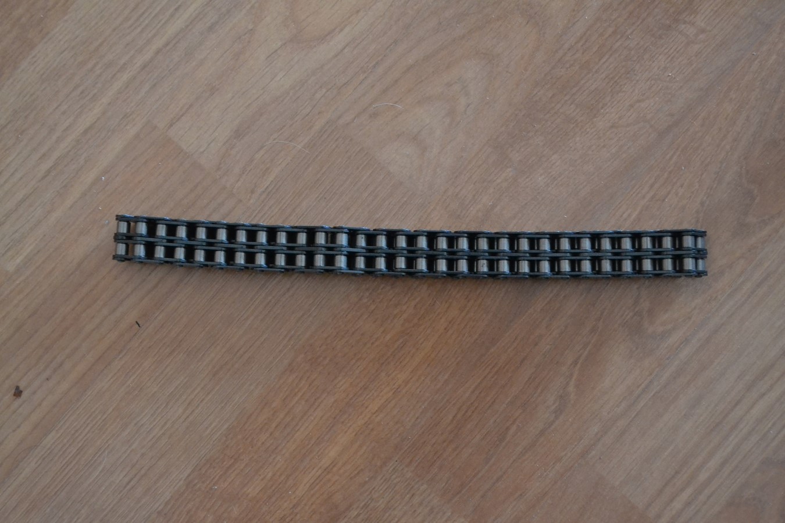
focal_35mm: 48
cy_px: 262
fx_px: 1047
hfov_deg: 41.1
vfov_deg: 28.1
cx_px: 392
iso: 3200
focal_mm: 32
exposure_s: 1/40
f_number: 4.8
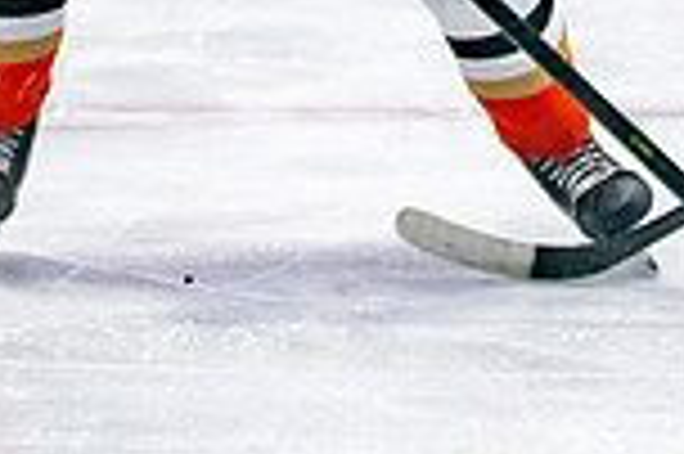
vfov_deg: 2.6
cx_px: 366
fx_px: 9907
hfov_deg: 4.0
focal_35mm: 522
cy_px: -245
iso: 800
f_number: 2.8
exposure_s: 1/640
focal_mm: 85
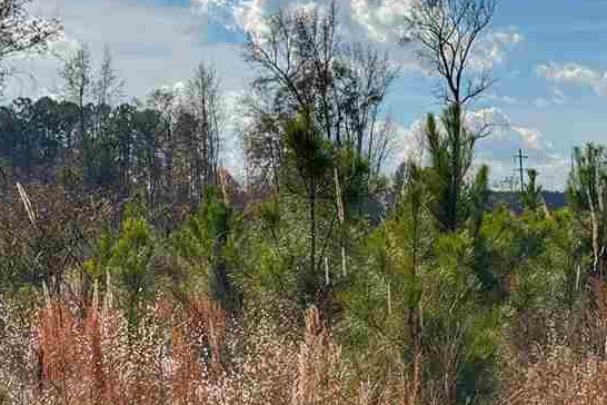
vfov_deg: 11.7
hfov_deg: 17.4
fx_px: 1973
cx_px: 421
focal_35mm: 117
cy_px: 256
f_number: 1.78
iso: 64
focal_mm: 6.76
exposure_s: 1/9901
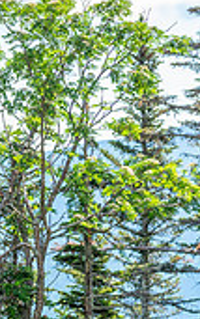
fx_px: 1682
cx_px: 503
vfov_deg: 10.7
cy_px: 334
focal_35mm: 193
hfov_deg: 6.4
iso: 250
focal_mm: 56
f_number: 4.5
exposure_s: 1/1000
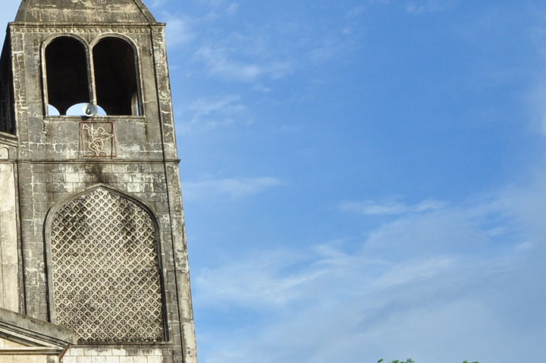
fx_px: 1091
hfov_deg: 24.4
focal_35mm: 72
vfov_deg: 18.6
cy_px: 322
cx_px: -172
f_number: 18
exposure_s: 1/80
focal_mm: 18
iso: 280
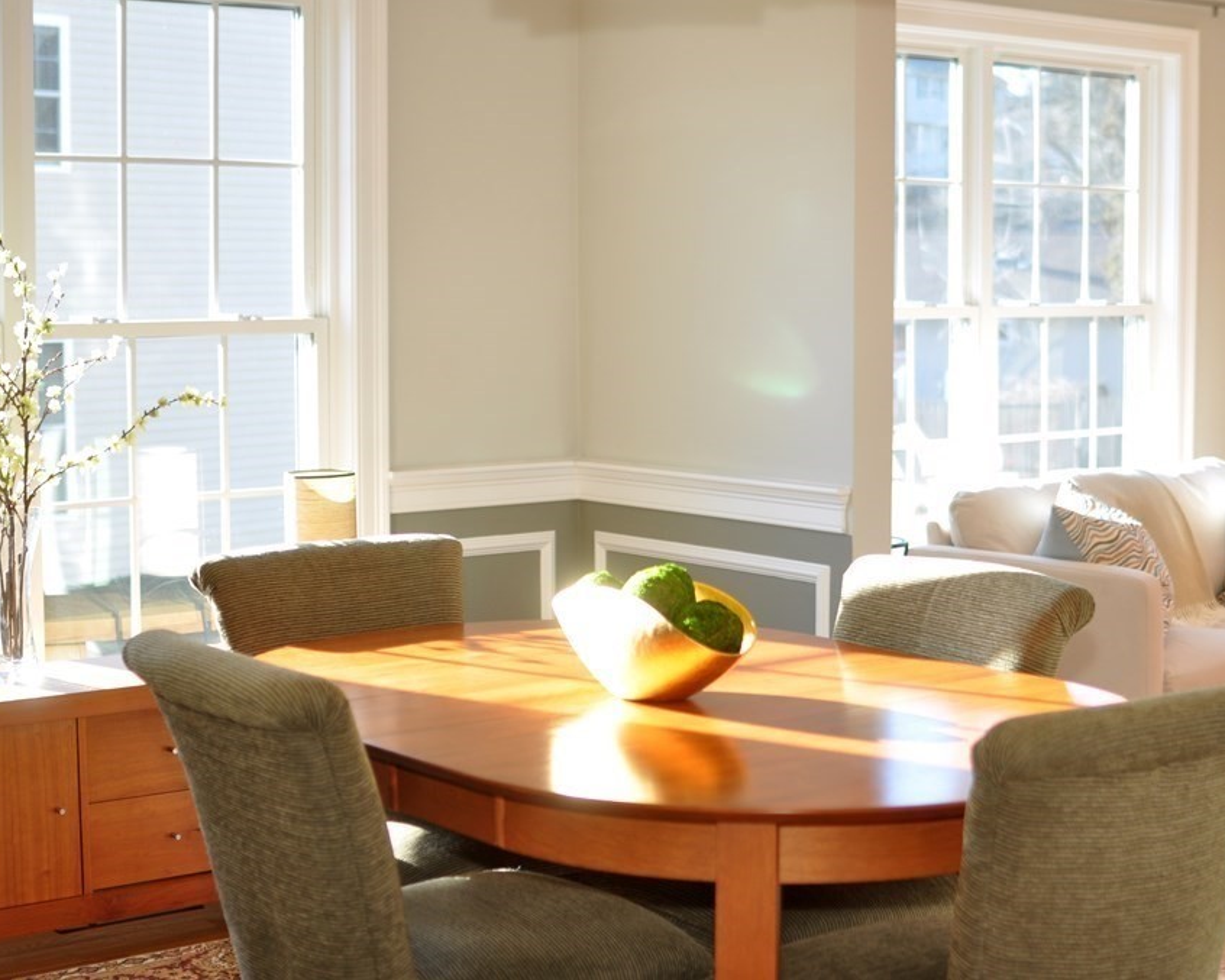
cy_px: 489
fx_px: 2160
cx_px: 682
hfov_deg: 31.6
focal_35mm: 60
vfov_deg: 25.6
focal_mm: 35
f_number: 2.5
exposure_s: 1/200
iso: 250
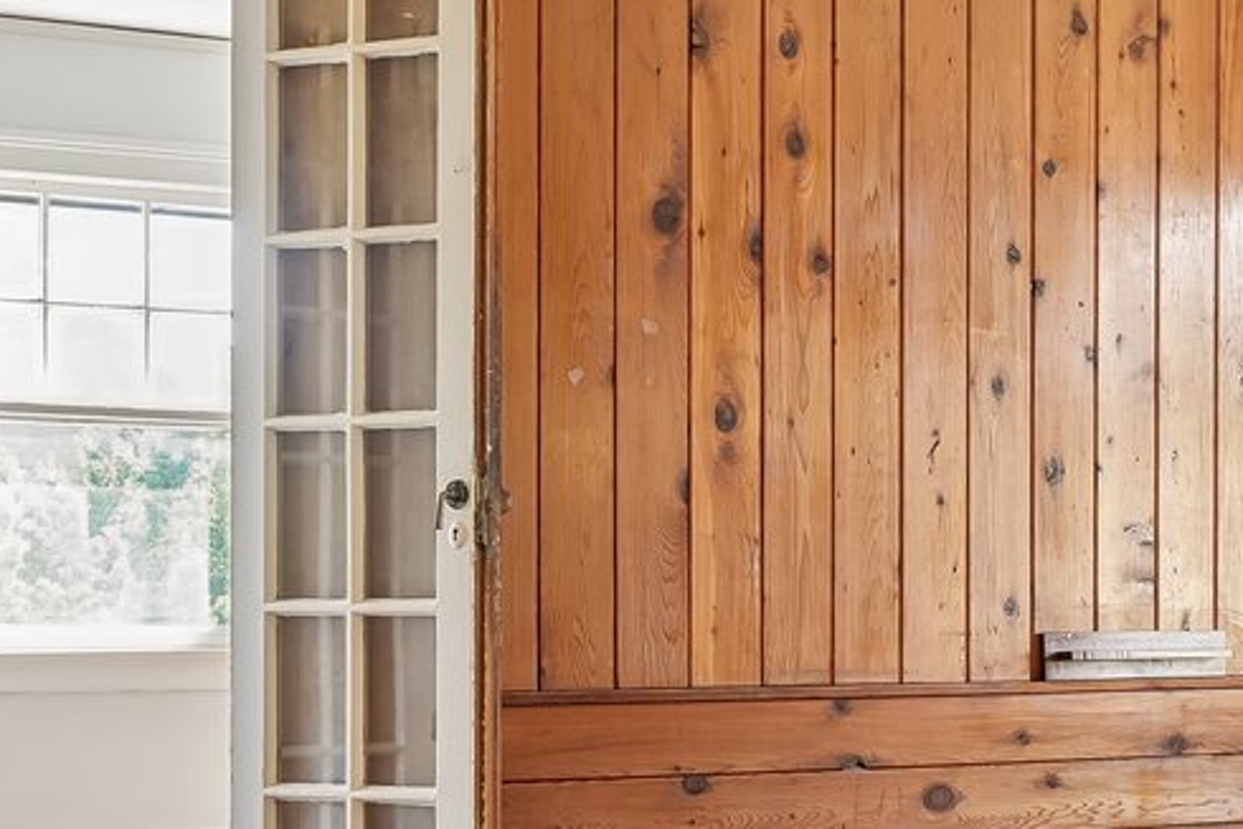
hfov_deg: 27.6
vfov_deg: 18.9
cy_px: 693
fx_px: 2466
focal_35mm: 71
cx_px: 1020
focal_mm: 17.1
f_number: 5.6
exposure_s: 1/13
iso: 400
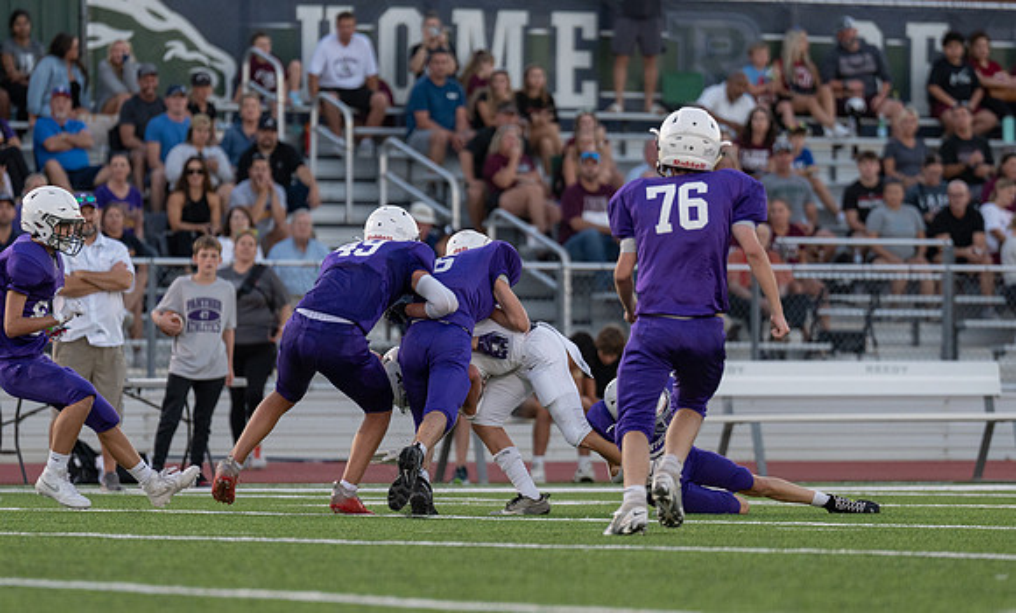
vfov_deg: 3.6
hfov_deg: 6.0
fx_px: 9682
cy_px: 310
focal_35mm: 353
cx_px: 524
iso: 640
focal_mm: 200
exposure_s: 1/1000
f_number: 2.8
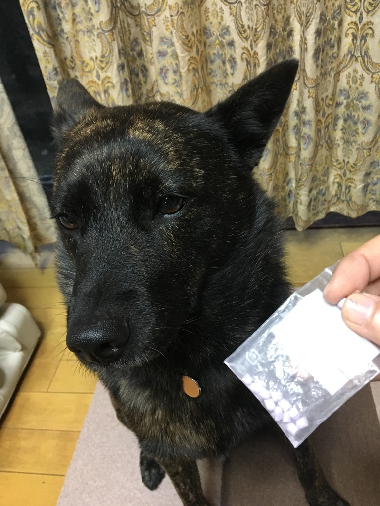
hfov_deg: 48.2
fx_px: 424
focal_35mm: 29
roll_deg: +9.5
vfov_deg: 61.7
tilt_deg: -37.6
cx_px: 190
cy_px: 253
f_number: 2.2
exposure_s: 1/20
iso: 200
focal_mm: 4.15
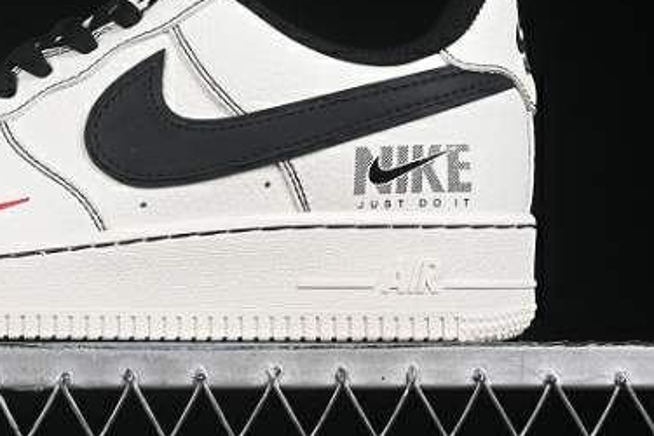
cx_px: 98
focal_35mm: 146
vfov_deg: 9.4
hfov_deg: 14.0
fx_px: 2652
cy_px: 80
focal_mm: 50
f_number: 8
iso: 160
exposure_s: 1/80
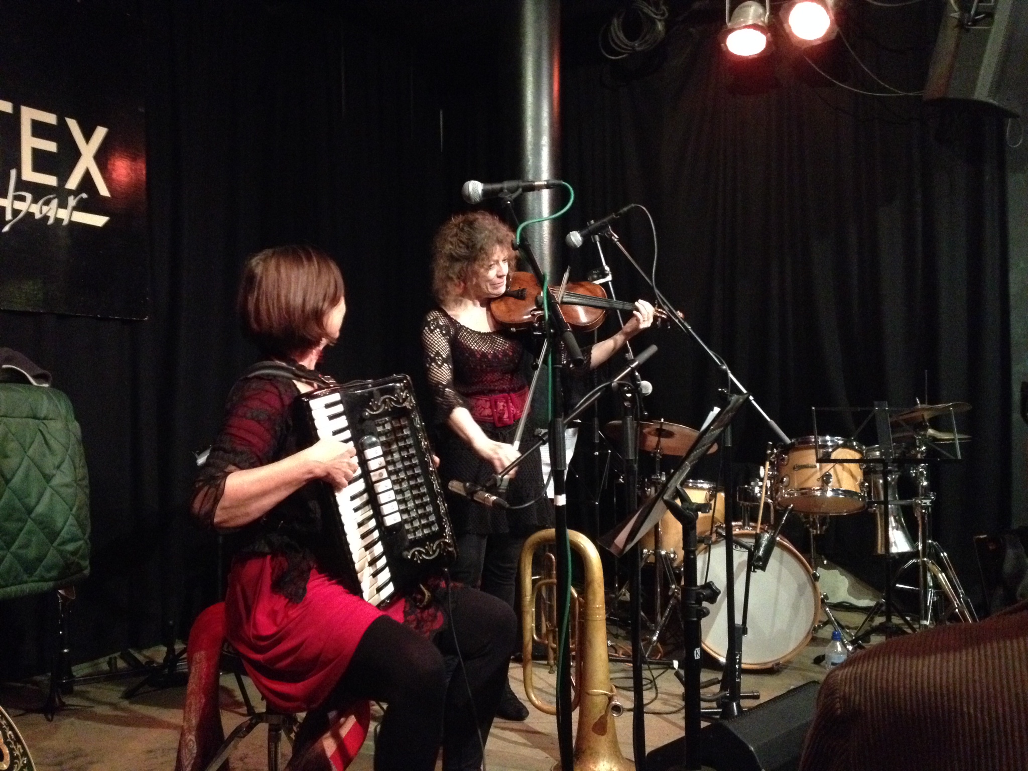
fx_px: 1039
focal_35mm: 35
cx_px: 514
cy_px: 386
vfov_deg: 40.7
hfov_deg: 52.6
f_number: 2.4
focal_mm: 4.28
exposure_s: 1/15
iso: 800
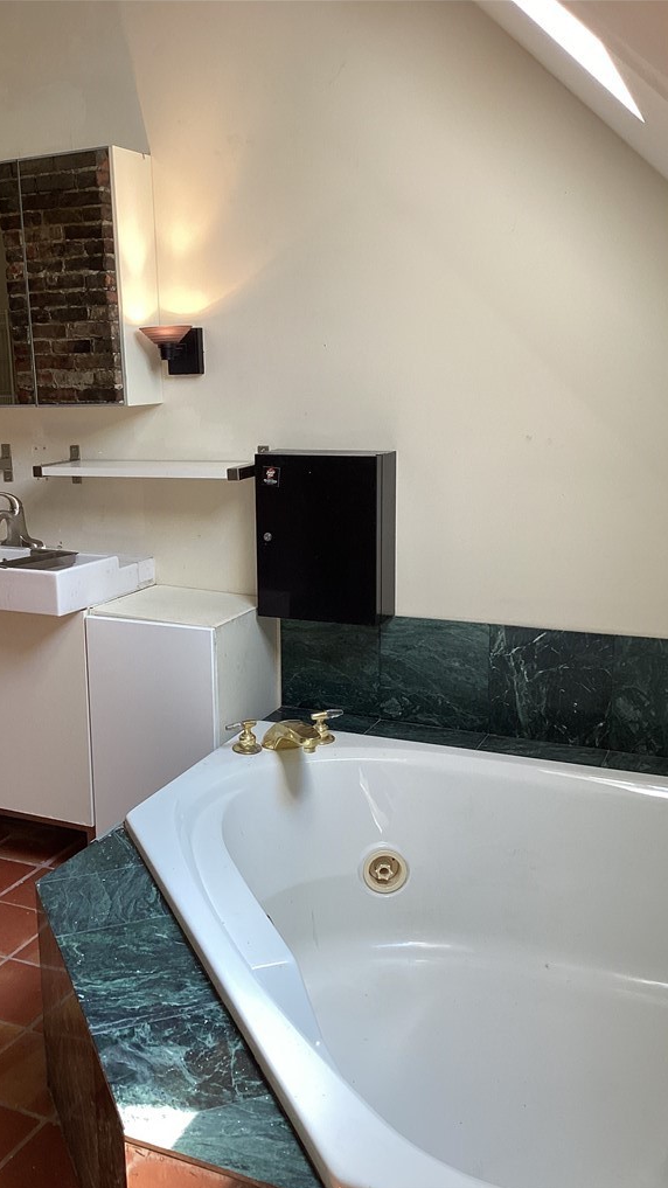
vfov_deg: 58.0
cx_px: 229
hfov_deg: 34.4
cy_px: 597
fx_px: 1071
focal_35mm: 34
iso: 50
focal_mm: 3.3
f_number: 2.4
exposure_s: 1/50
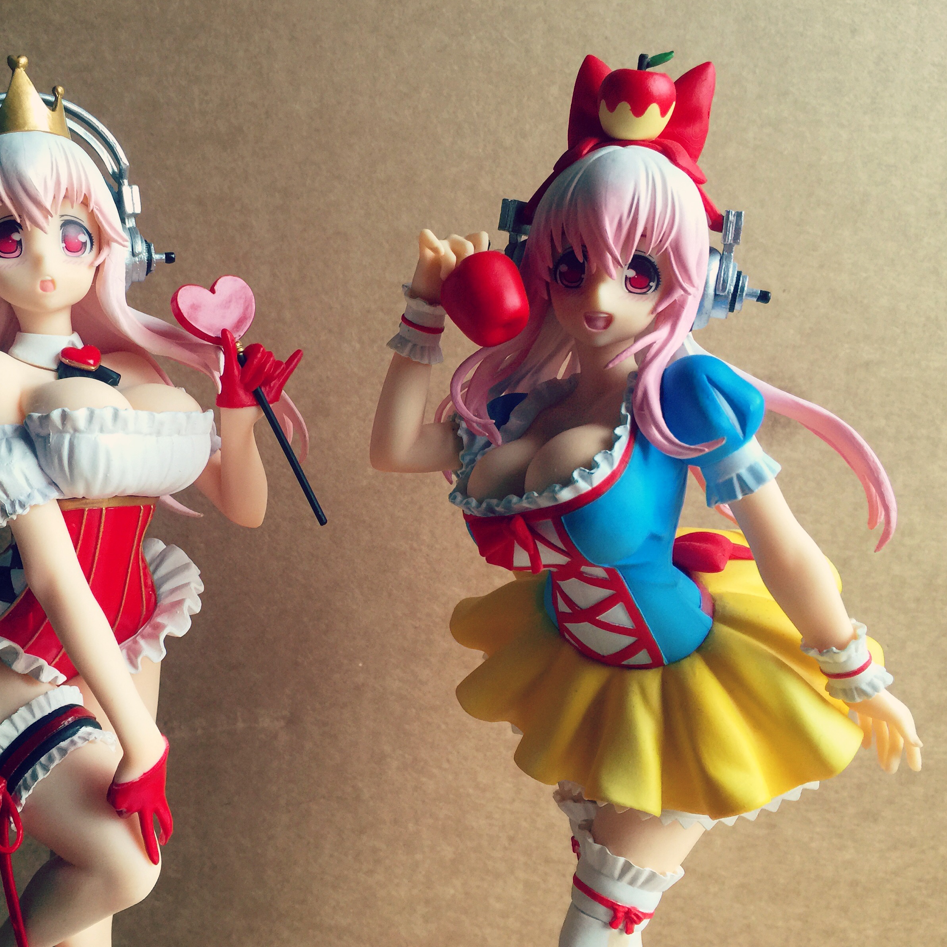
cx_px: 355
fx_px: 1083
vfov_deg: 47.2
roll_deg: -4.1
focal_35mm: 35
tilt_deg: -1.1
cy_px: 469
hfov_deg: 46.8
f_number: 2.2
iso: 64
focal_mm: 4.15
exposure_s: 1/33
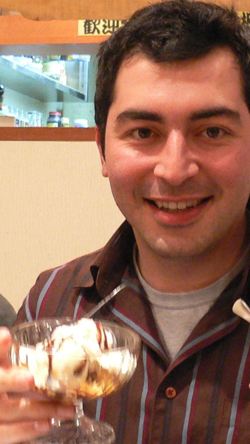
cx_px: 169
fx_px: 1131
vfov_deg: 22.2
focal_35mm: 96
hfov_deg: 12.6
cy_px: 265
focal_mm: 5.8
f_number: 2.8
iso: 200
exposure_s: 1/10
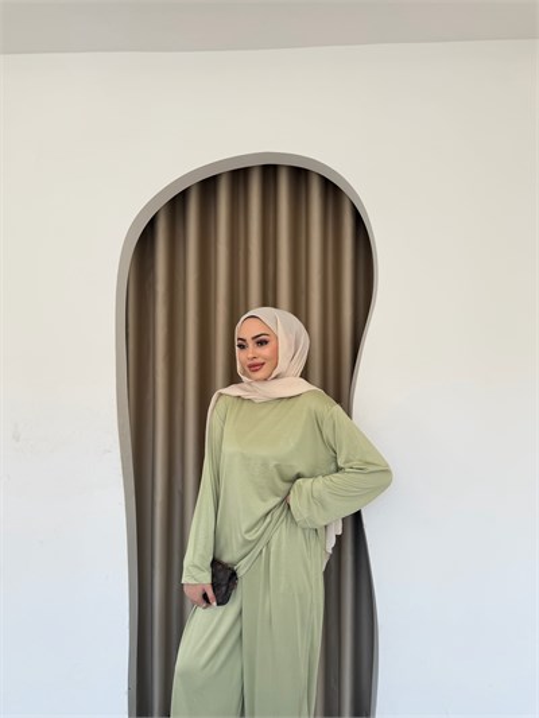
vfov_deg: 71.6
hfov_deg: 56.8
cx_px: 270
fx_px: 498
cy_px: 359
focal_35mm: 24
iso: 80
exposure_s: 1/317
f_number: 1.78
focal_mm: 6.76
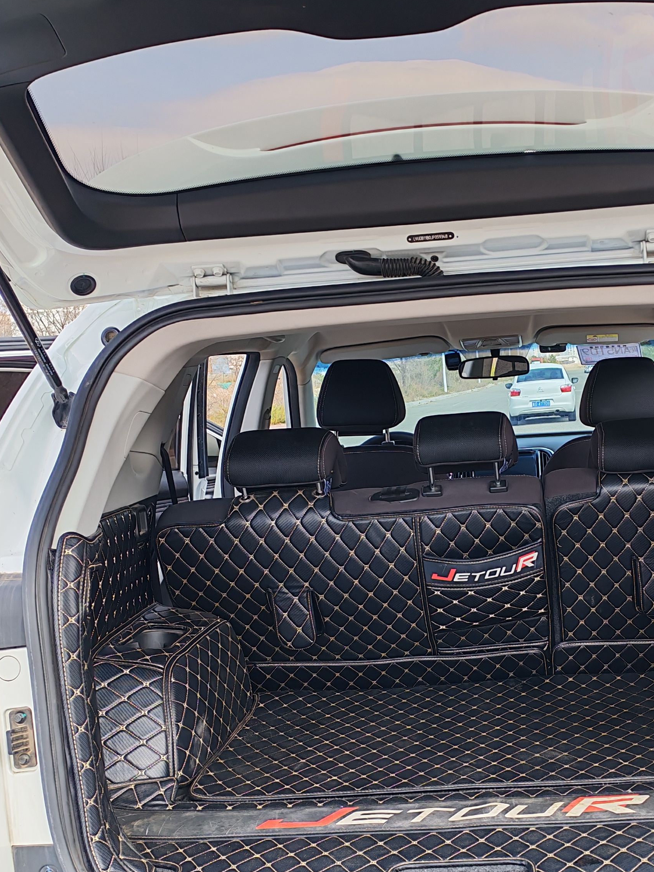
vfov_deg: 38.7
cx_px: 474
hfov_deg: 29.3
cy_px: 545
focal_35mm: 49
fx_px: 1234
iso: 50
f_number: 1.9
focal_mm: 6.12
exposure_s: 1/440
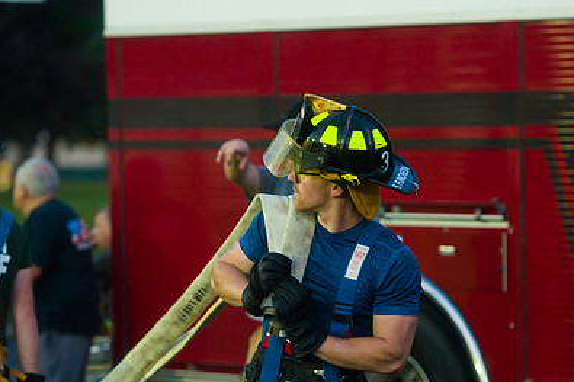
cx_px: 324
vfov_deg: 6.4
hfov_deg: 9.7
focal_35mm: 213
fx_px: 3395
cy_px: 259
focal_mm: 145
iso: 3200
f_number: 3.2
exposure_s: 1/125
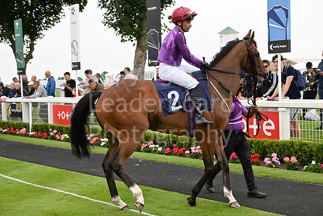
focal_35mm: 70
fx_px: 628
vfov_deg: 19.5
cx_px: 162
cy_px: 108
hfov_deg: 28.8
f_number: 4.5
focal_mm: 70
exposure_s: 1/640
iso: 800
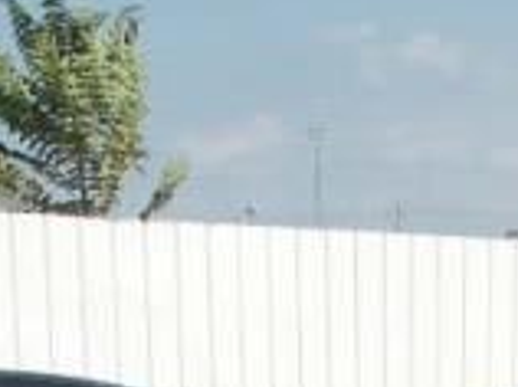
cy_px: 974
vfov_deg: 9.4
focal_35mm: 137
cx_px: 780
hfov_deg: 13.6
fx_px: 2047
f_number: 6.3
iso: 64
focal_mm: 4.7
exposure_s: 1/274
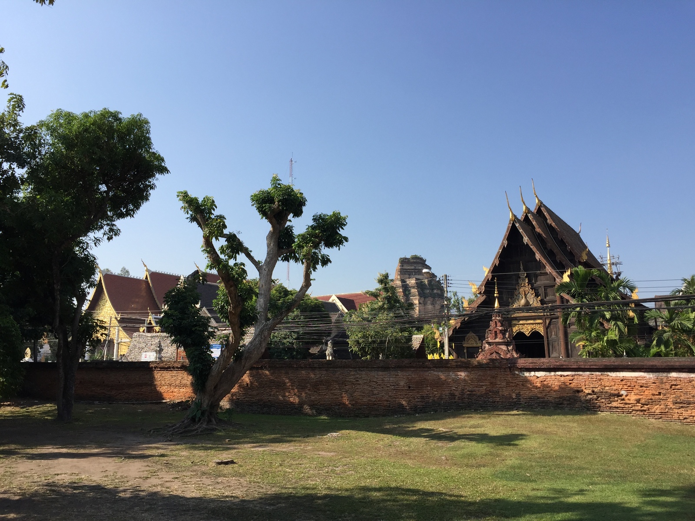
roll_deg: -0.5
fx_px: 582
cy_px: 260
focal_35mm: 29
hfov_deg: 61.7
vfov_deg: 48.2
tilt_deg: +11.2
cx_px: 348
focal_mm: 4.15
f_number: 2.2
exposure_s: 1/1522
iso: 32
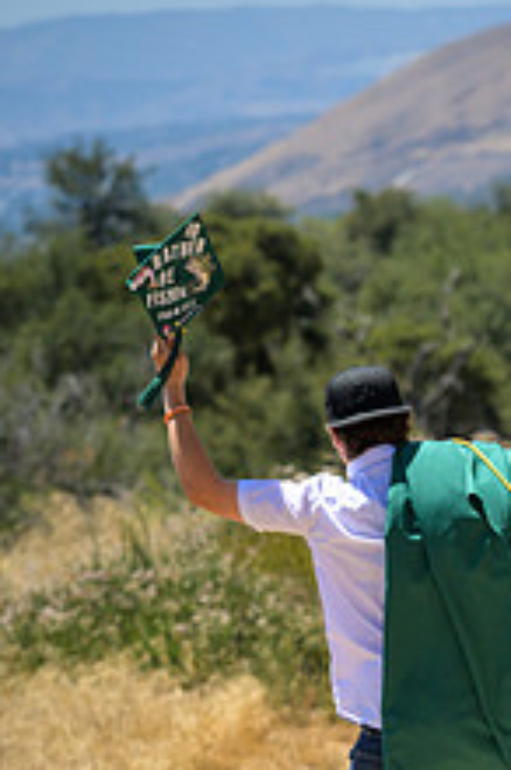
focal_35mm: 246
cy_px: 682
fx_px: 5254
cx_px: 357
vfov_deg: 8.4
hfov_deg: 5.6
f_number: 4
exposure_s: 1/6400
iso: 640
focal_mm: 120
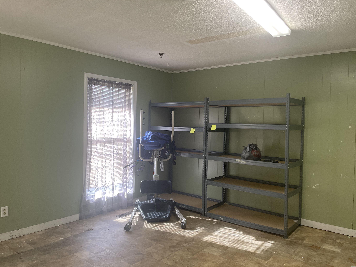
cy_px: 133
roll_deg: -0.7
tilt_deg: -1.8
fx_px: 278
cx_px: 180
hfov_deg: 65.3
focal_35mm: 27
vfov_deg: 51.4
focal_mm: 4.2
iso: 80
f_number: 1.6
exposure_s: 1/60
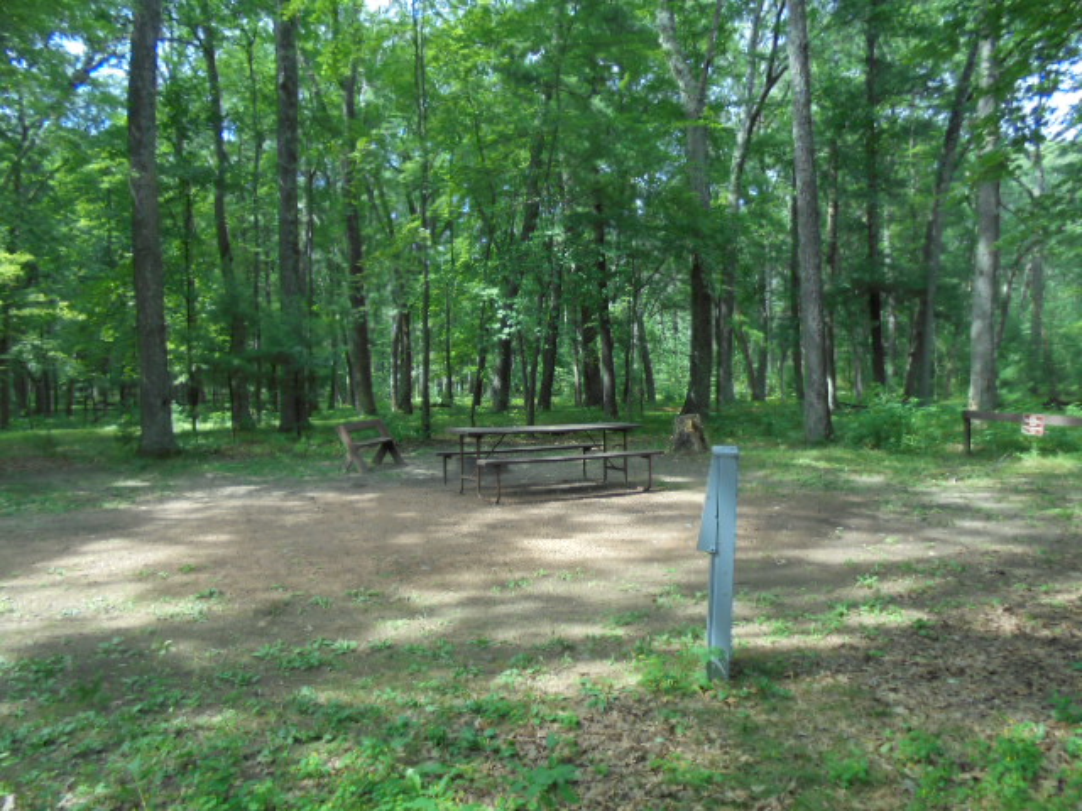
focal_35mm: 26
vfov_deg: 53.1
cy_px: 406
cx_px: 541
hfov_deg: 67.3
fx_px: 813
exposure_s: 1/100
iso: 100
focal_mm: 4.6
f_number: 3.5
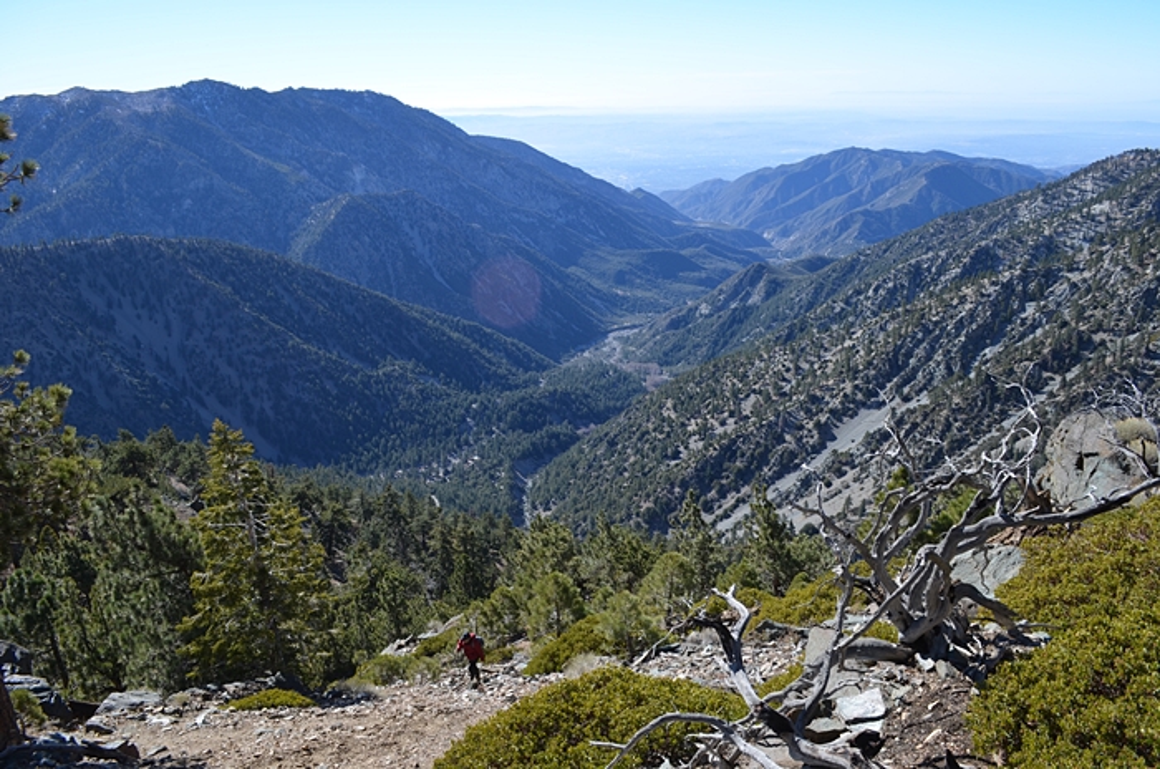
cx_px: 580
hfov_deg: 67.5
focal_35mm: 27
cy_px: 384
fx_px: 868
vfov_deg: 47.8
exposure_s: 1/160
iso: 100
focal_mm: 18
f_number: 7.1
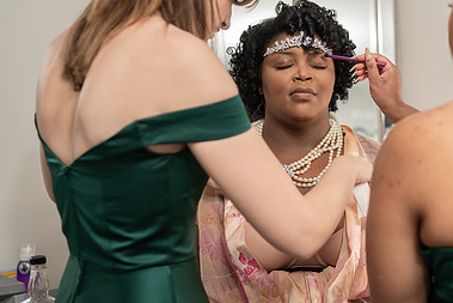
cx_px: 340
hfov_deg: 36.0
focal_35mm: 54
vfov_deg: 25.0
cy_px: 110
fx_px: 680
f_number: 2
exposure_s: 1/250
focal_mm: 35
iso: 500
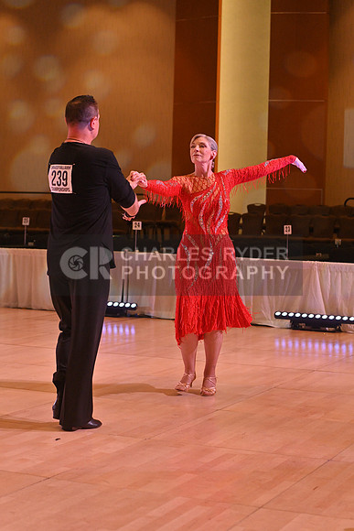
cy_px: 266
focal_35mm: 70
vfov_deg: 28.8
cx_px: 177
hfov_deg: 19.5
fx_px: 1032
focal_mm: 70
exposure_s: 1/400
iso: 2000
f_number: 5
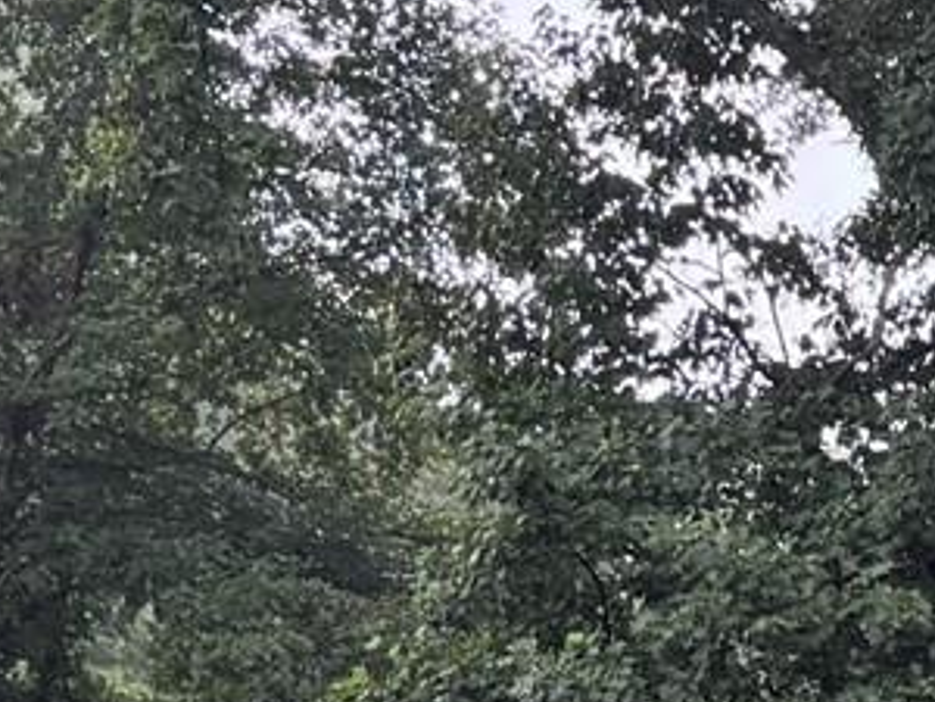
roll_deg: +0.7
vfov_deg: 8.4
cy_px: 1546
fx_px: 4430
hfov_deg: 10.7
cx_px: 2045
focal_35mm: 164
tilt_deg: +3.0
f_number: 1.78
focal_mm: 6.76
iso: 80
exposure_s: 1/172
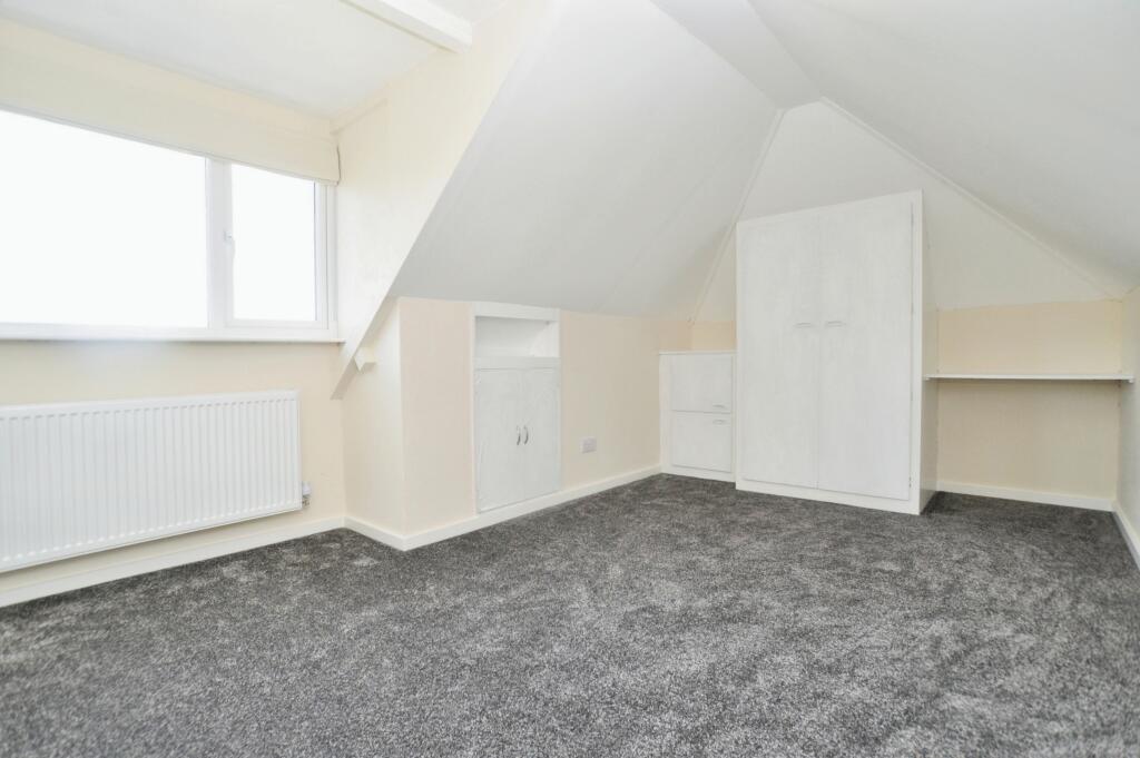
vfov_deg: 72.0
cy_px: 379
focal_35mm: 16
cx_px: 570
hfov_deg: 95.0
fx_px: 522
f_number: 5.6
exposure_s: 1/125
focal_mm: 11
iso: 400
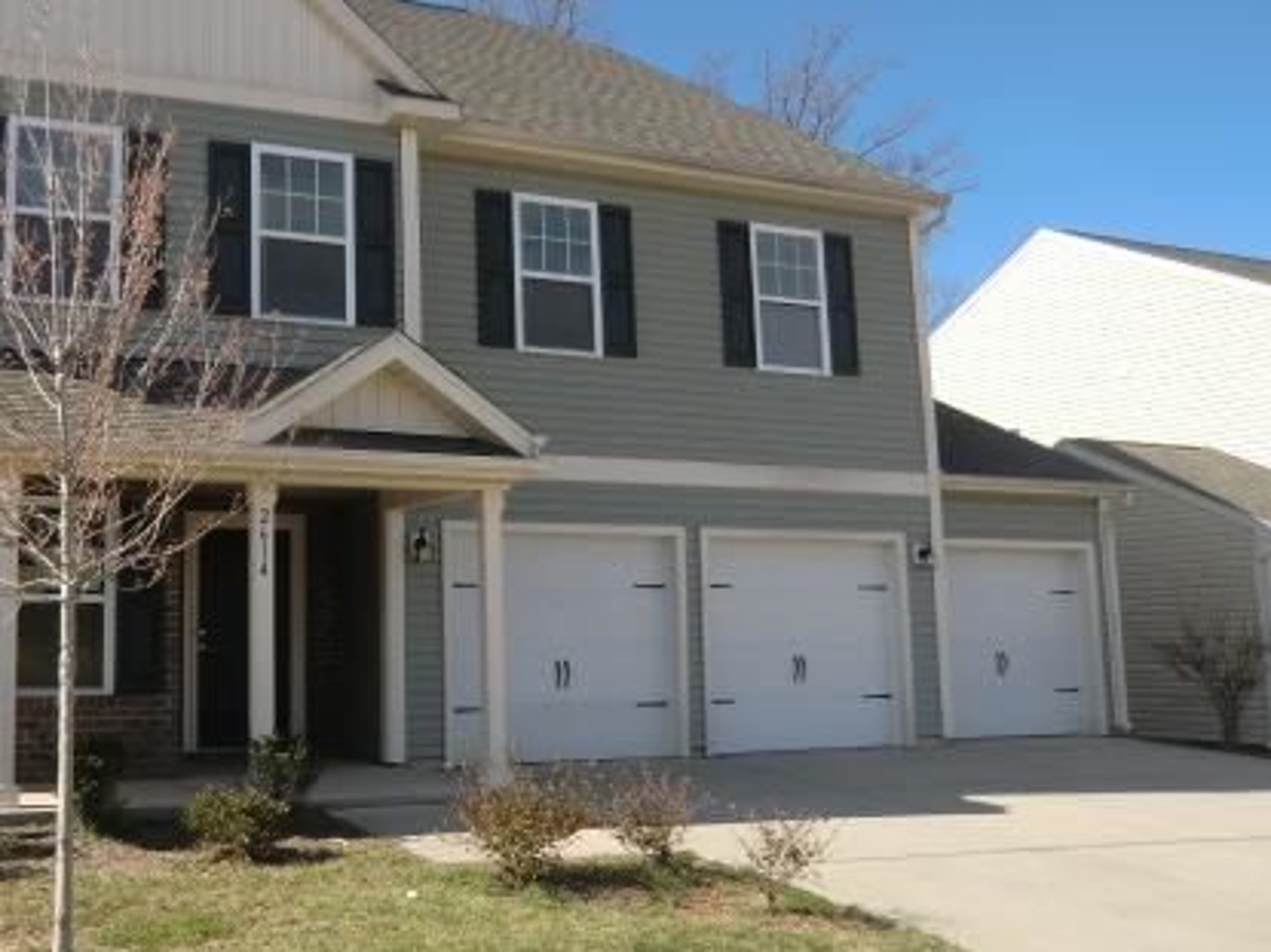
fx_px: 1358
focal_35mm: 37
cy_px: 441
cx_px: 343
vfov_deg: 38.6
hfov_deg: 48.5
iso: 64
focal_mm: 4.3
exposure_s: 1/640
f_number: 3.2
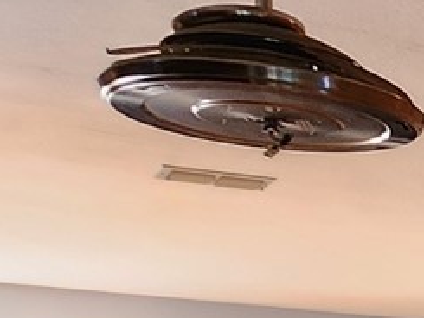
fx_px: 1042
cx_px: 992
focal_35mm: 85
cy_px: 660
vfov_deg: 14.2
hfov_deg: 15.0
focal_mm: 1.7
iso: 160
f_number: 2.2
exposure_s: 1/60
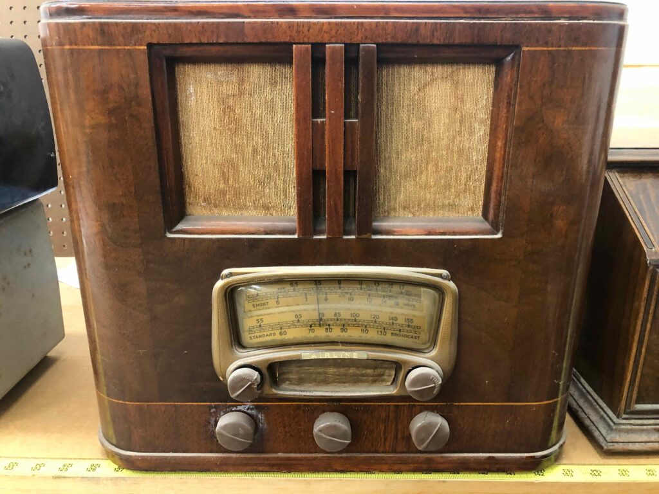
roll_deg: -1.1
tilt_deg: -16.0
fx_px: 533
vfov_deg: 49.7
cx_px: 330
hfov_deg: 63.4
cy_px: 247
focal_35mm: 28
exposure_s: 1/15
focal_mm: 3.99
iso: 80
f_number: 1.8
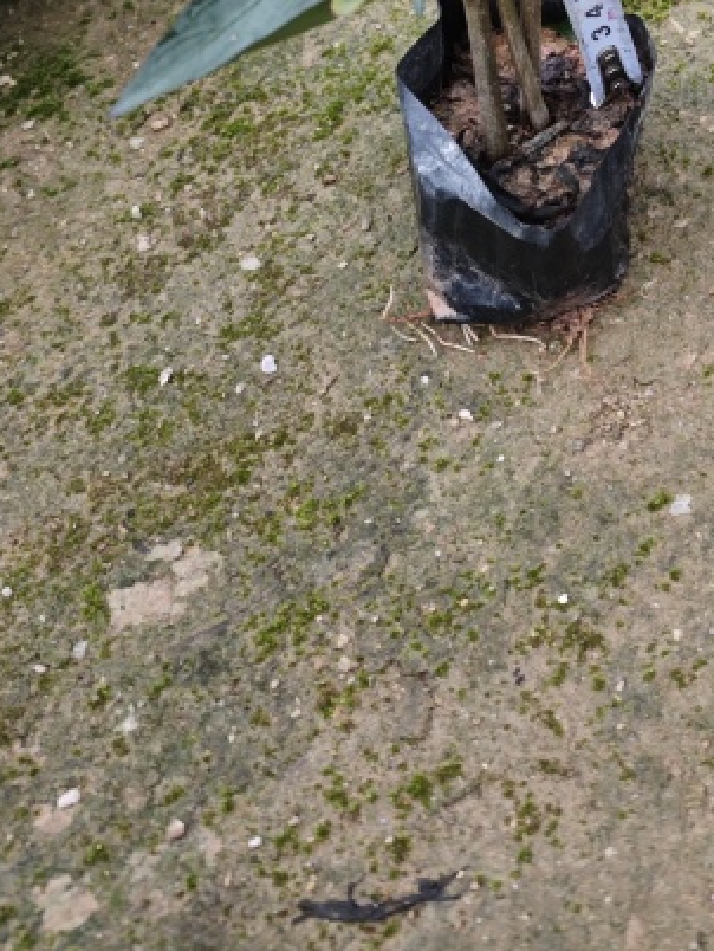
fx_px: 1676
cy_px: -115
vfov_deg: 28.5
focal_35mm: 61
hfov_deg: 22.3
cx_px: 844
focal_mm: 6.55
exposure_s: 1/100
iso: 200
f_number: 1.6
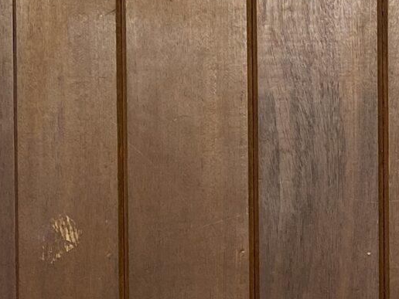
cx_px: 364
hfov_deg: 15.1
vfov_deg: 11.2
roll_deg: +0.0
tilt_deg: -7.3
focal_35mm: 129
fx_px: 1487
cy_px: 386
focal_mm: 4.25
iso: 100
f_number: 1.8
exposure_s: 1/100
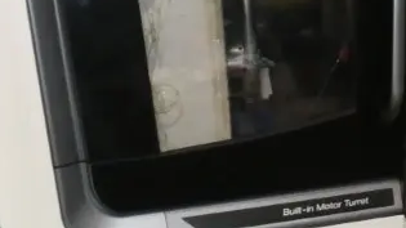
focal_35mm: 85
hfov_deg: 24.5
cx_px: 340
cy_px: 85
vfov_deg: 14.2
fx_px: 915
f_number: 3.3
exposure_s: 1/125
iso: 800
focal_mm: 4.3
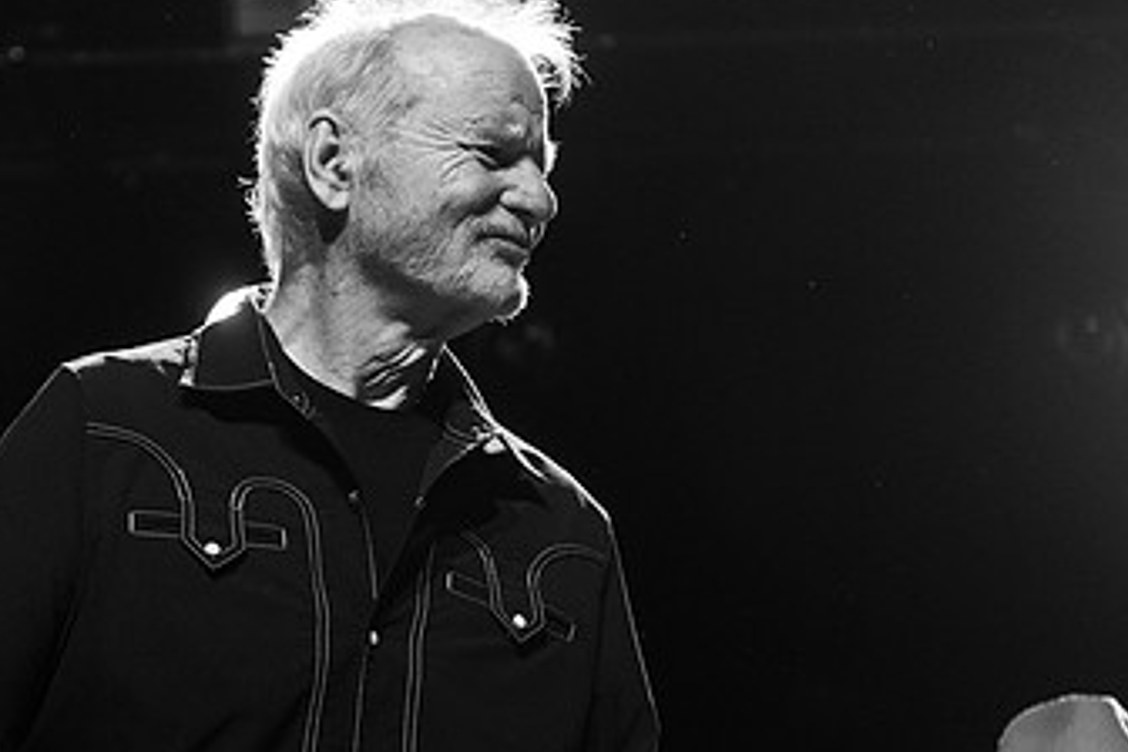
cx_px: 331
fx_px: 3822
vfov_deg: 11.2
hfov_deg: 16.7
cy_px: 483
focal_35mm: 122
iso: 2500
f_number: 3.2
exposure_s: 1/500
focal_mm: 58
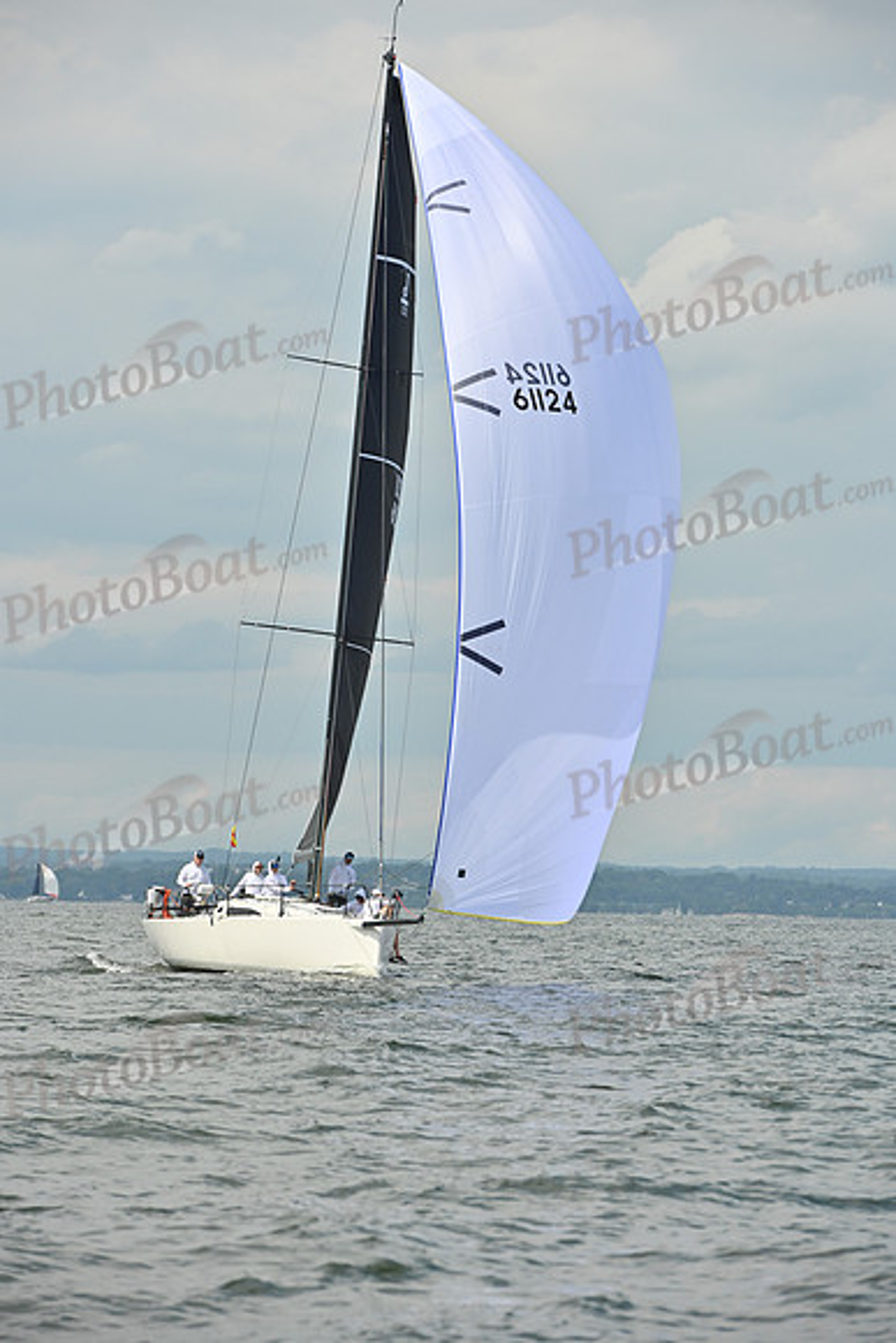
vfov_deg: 10.8
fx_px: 7089
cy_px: 672
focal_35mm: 190
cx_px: 448
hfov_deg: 7.2
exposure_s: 1/1600
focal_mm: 190
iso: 320
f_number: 10
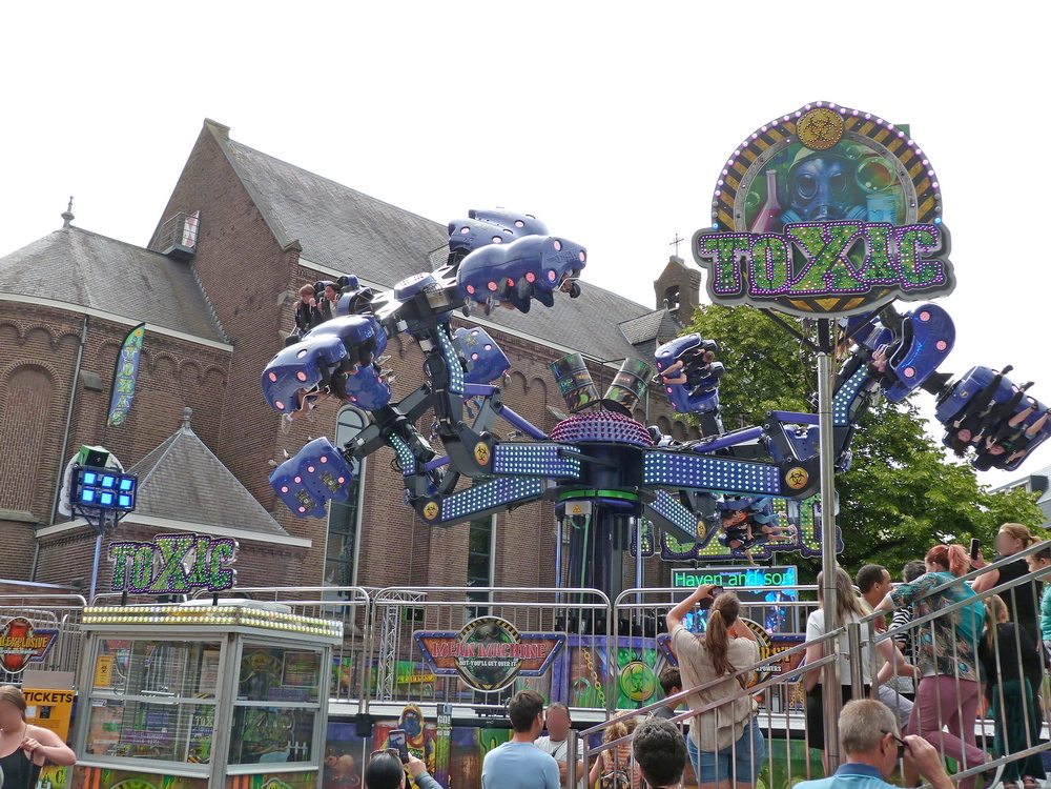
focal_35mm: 33
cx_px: 526
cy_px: 394
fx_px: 1002
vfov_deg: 42.9
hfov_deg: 55.4
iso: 100
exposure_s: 1/500
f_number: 3.6
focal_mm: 5.9
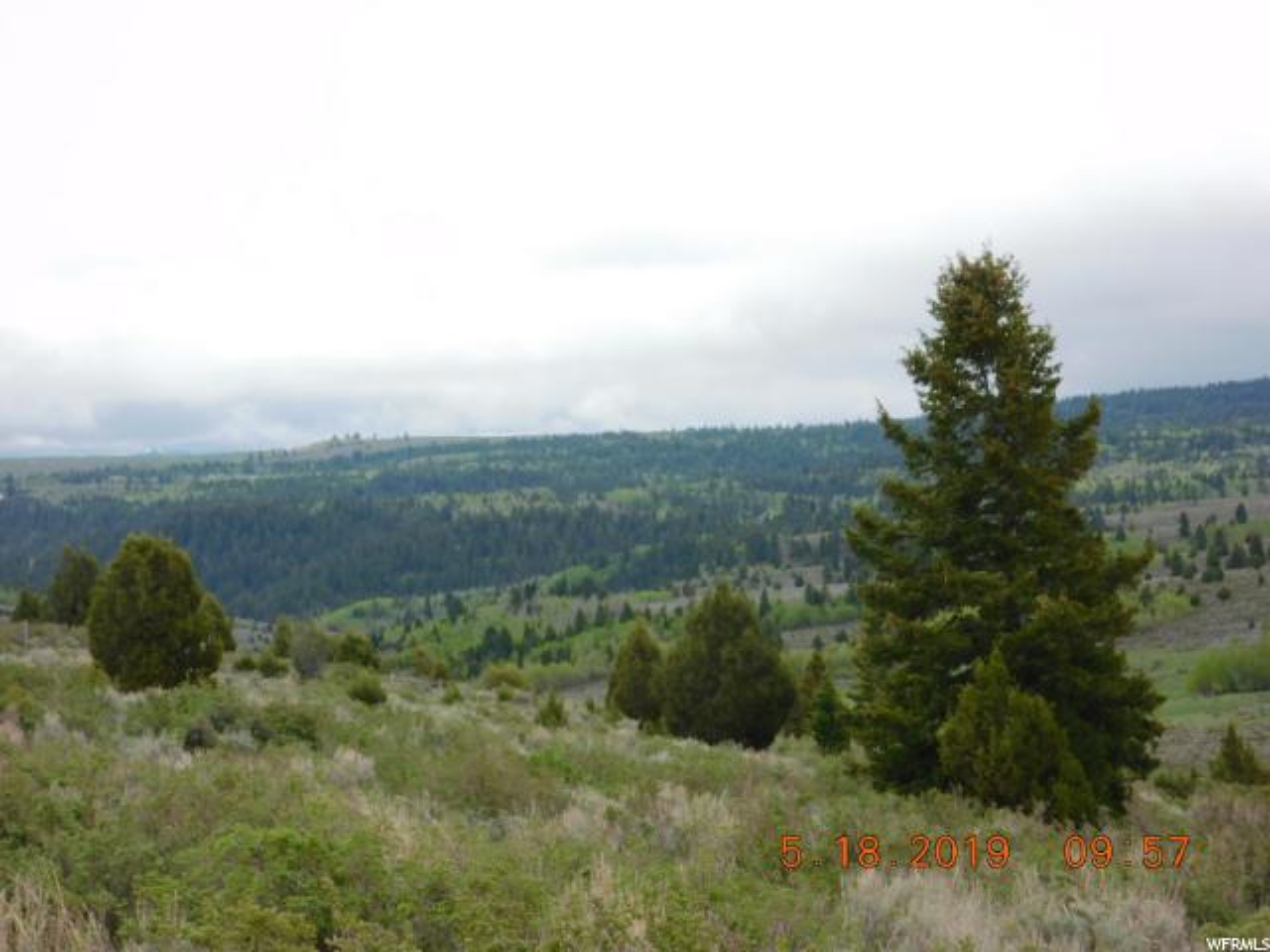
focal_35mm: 99
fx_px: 3632
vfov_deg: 14.9
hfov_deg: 19.8
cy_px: 476
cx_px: 635
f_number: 4.6
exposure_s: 1/500
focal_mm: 17.6
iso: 125
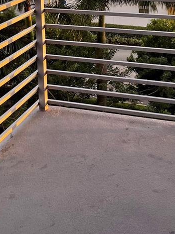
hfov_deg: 21.9
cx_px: 84
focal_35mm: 67
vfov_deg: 27.6
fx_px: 452
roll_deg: +3.6
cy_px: 11
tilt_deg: -9.9
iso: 32
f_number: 1.6
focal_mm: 4.2
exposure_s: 1/326
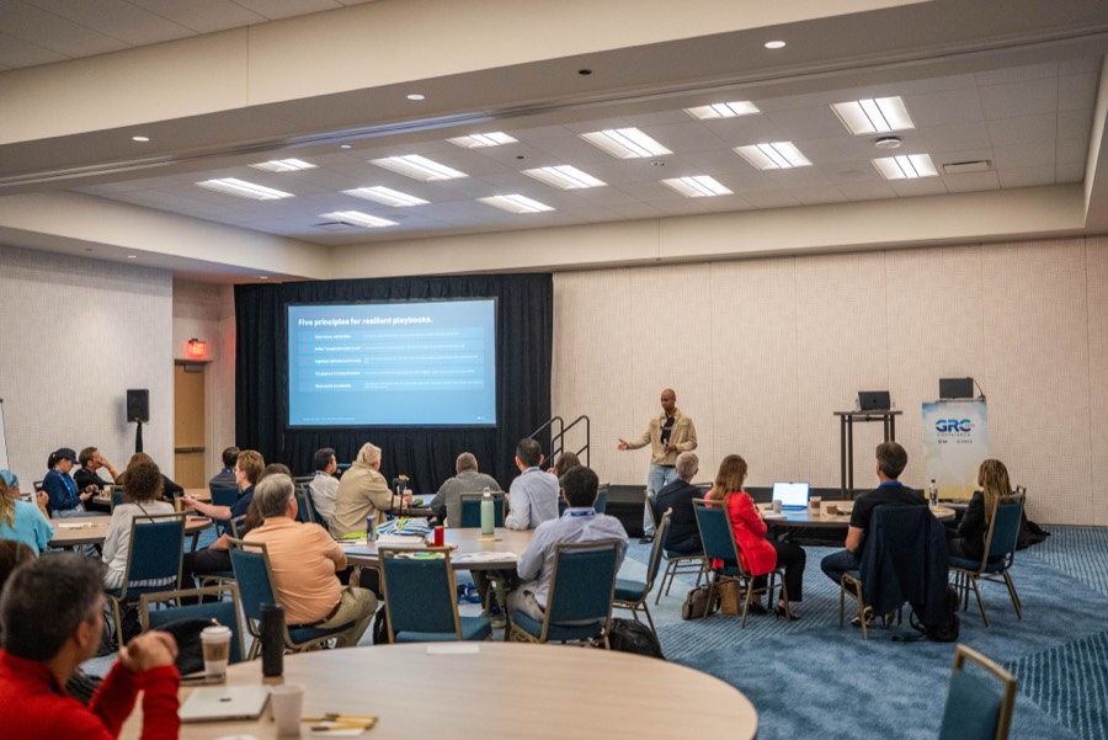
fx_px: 1078
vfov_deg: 37.9
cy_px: 370
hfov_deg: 54.4
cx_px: 554
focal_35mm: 35
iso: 3200
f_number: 2.2
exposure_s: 1/200
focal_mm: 35
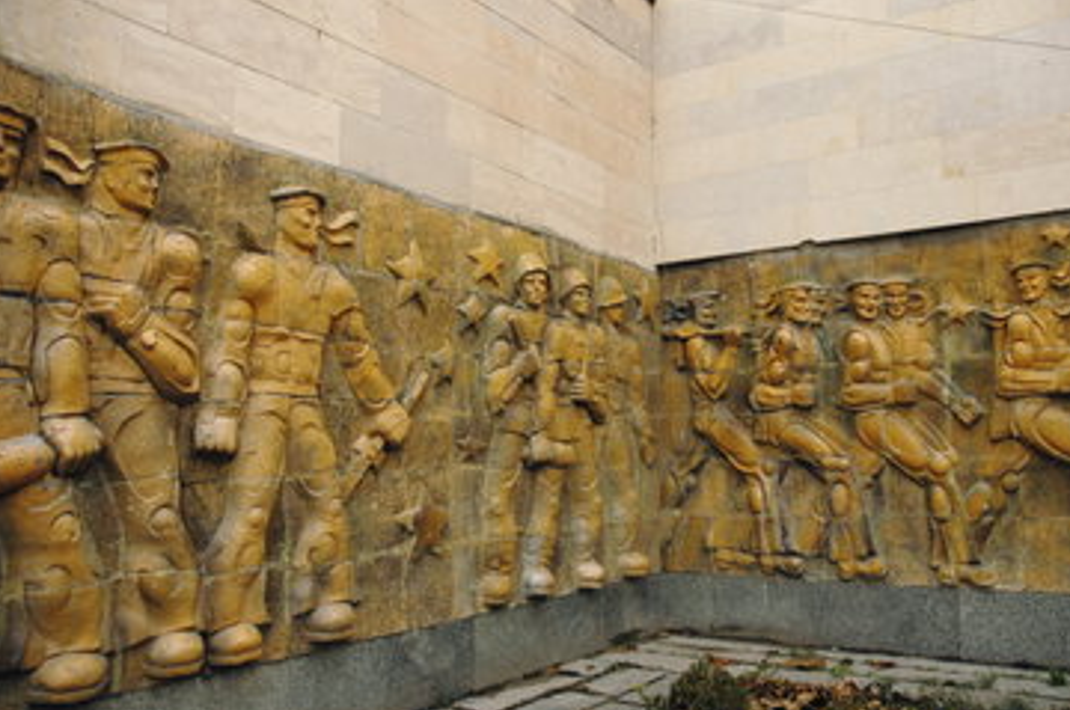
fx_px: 890
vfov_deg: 43.5
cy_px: 342
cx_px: 571
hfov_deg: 61.9
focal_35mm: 30
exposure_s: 1/1600
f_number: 3.5
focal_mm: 18
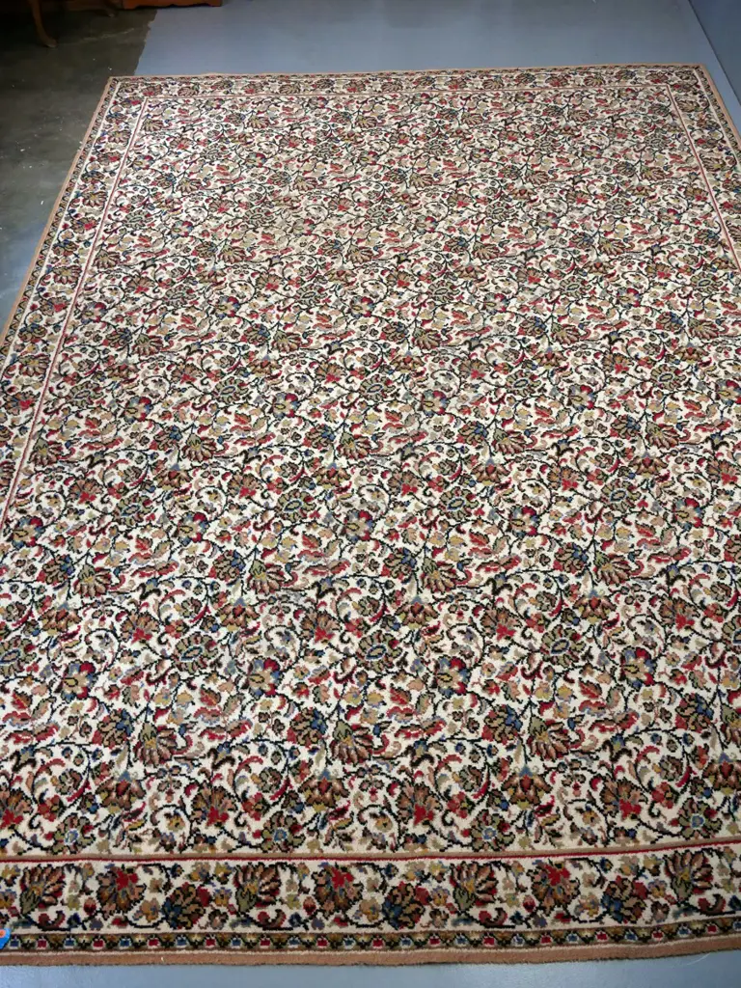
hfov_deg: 46.8
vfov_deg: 60.0
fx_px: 856
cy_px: 494
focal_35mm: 30
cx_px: 370
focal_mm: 15
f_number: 5.6
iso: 1000
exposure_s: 1/60
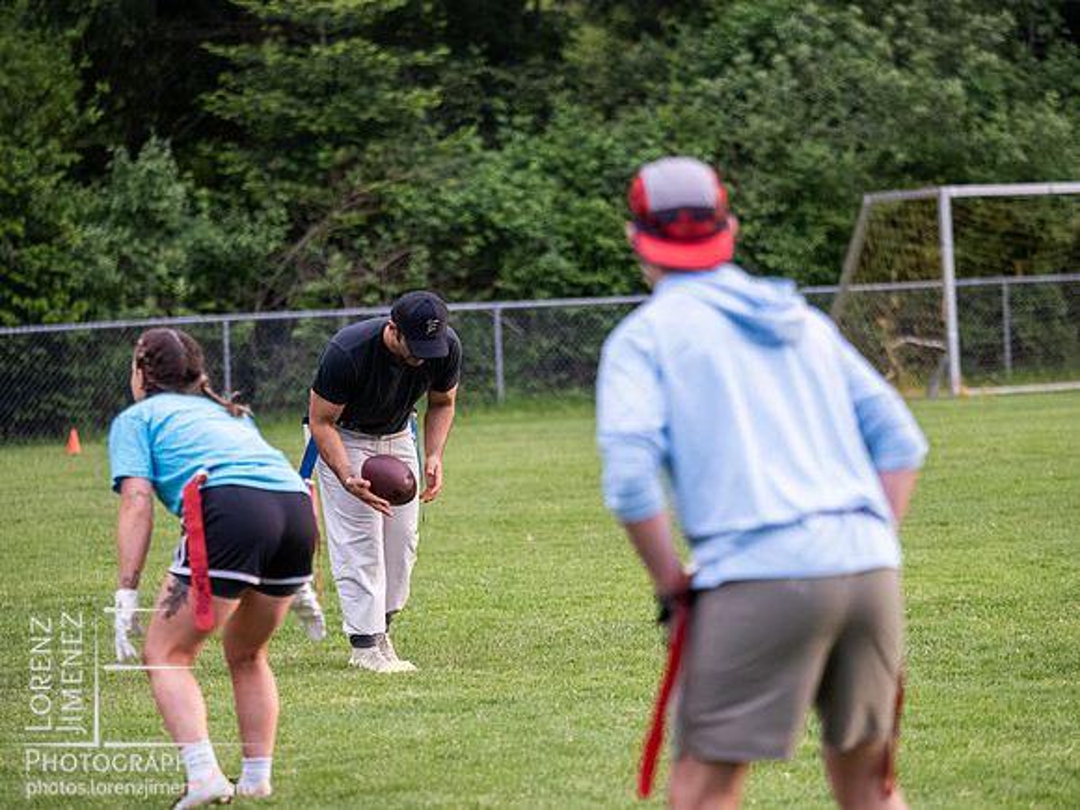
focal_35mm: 240
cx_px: 540
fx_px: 7488
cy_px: 405
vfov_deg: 6.2
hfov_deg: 8.2
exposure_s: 1/1250
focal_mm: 120
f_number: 2.8
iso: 2500
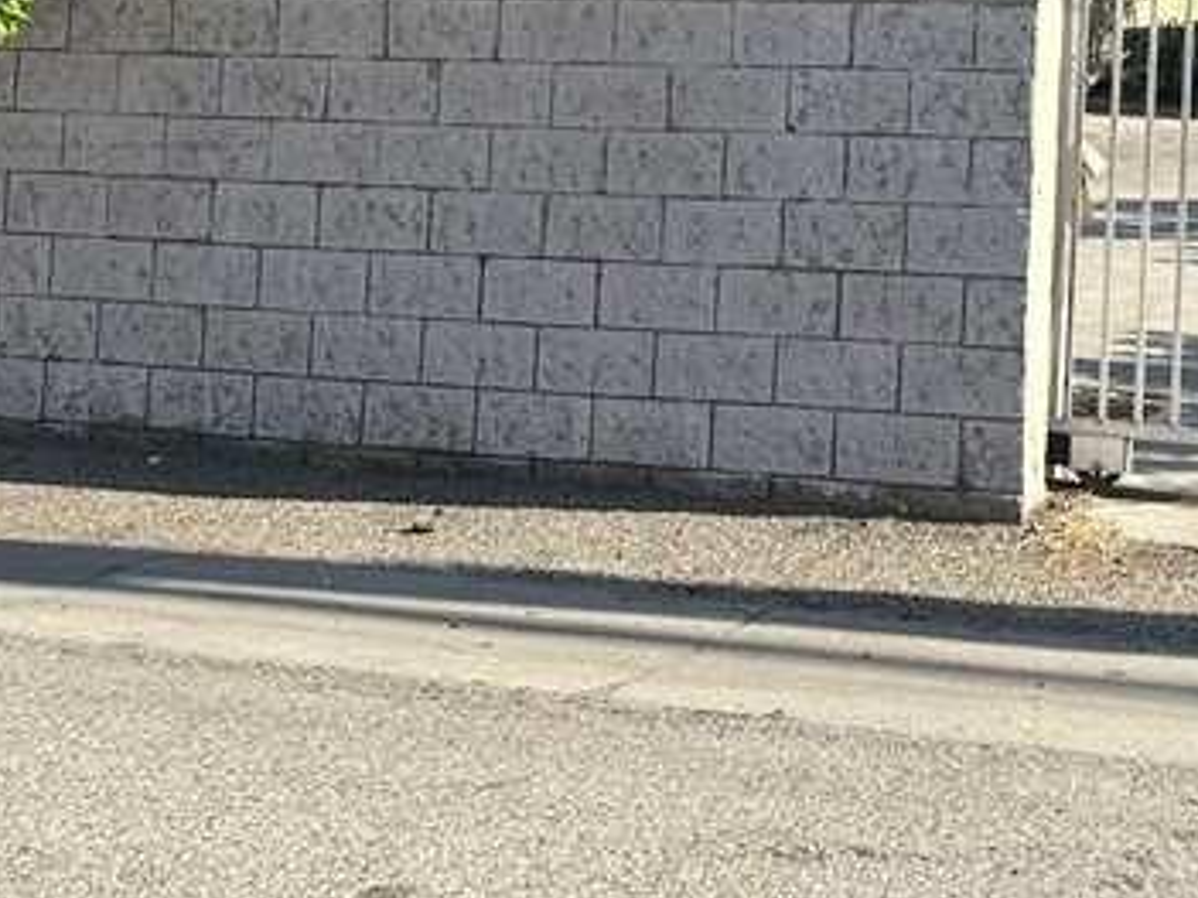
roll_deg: -1.0
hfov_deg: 25.9
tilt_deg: +4.3
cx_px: 1290
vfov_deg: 19.7
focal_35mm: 70
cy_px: -188
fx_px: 2422
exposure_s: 1/3155
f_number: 1.78
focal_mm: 6.86
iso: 80
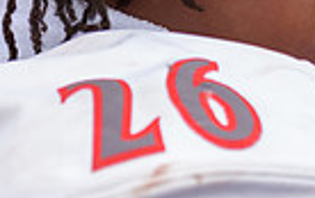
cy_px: -85
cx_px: 276
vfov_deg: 1.8
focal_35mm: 726
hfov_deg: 2.9
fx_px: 6248
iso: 1000
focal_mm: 170
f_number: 2.8
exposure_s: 1/500
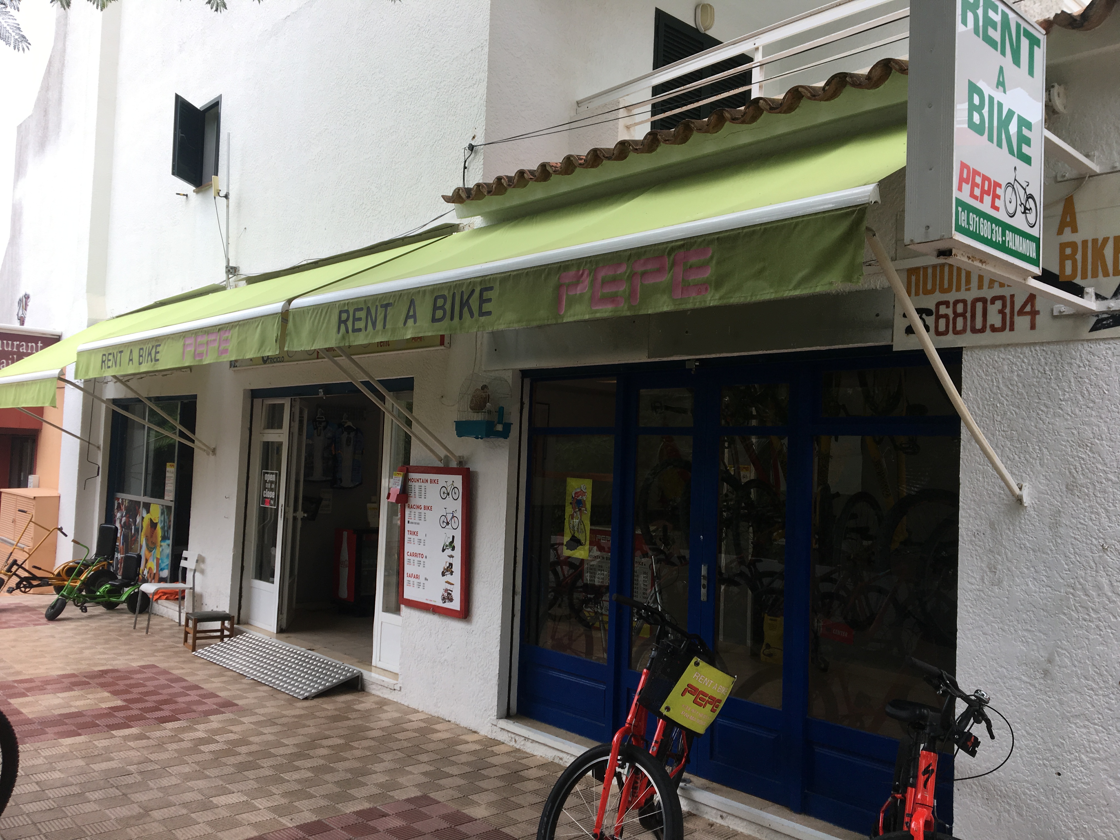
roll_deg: -2.7
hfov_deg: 61.7
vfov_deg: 48.2
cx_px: 560
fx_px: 938
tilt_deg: +3.4
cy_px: 420
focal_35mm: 29
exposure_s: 1/180
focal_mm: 4.15
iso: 25
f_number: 2.2
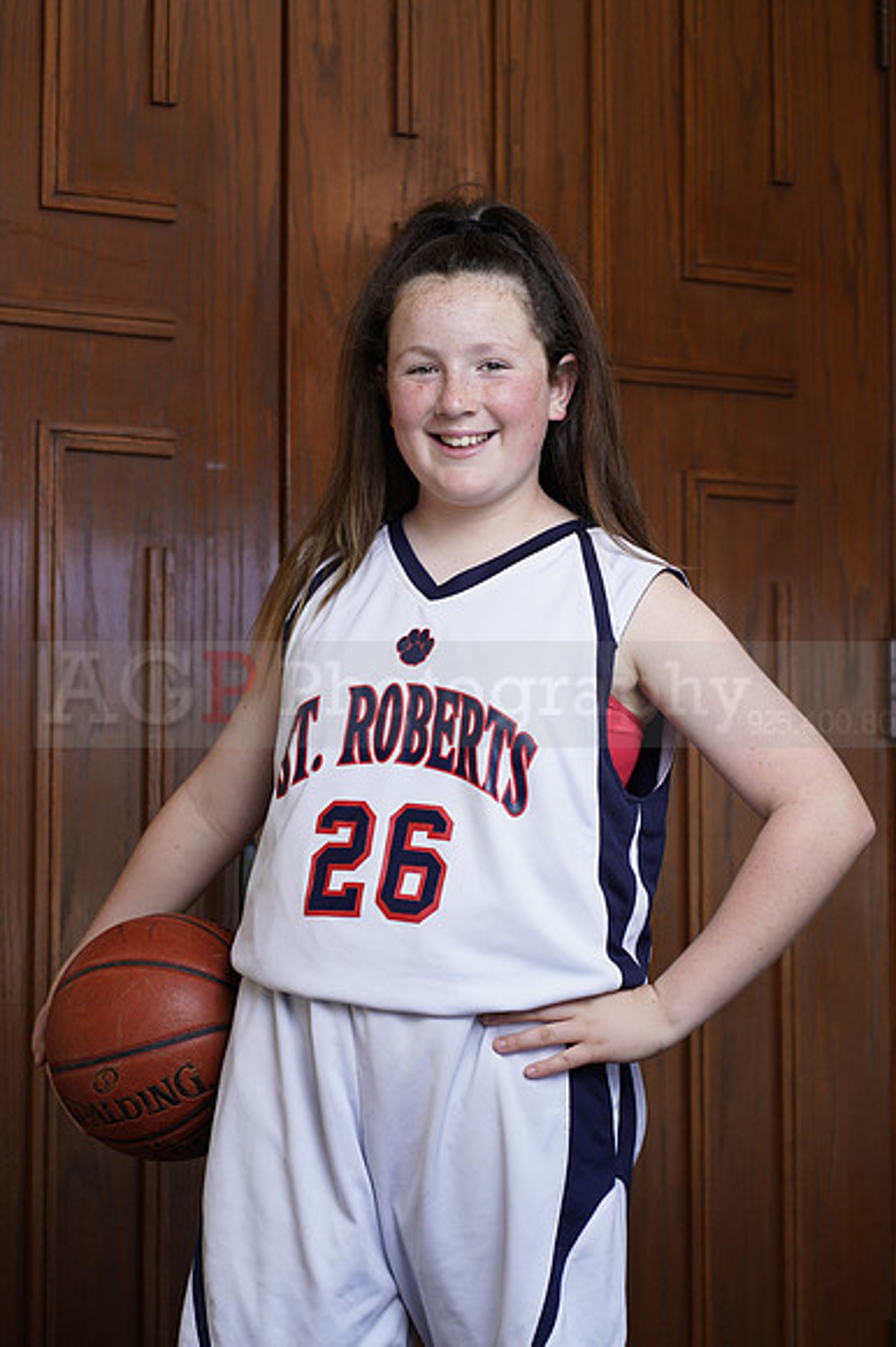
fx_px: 3177
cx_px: 448
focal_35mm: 85
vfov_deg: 23.9
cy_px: 674
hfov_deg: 16.1
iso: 200
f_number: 5.6
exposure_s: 1/250
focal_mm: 85
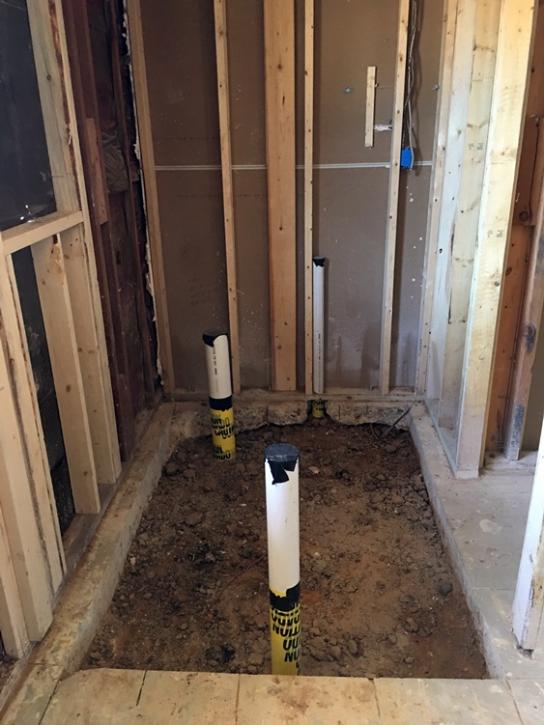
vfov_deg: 61.7
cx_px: 272
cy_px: 362
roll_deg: +0.8
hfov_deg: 48.2
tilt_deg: -21.2
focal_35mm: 29
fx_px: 608
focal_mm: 4.15
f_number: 2.2
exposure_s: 1/10
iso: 100
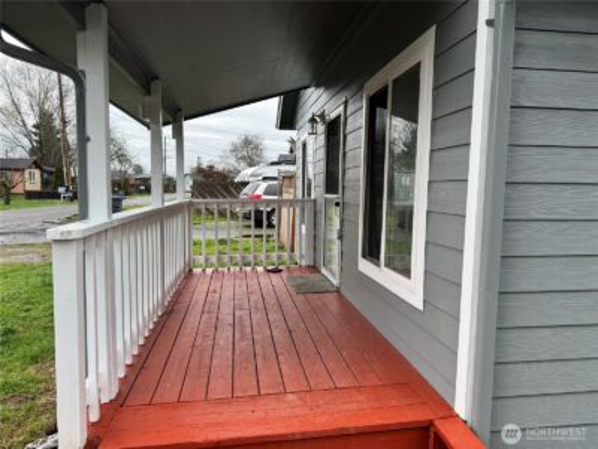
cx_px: 299
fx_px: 415
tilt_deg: -4.7
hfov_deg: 71.6
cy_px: 224
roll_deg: -0.4
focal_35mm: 24
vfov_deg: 56.8
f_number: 1.78
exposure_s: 1/121
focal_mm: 6.76
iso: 80
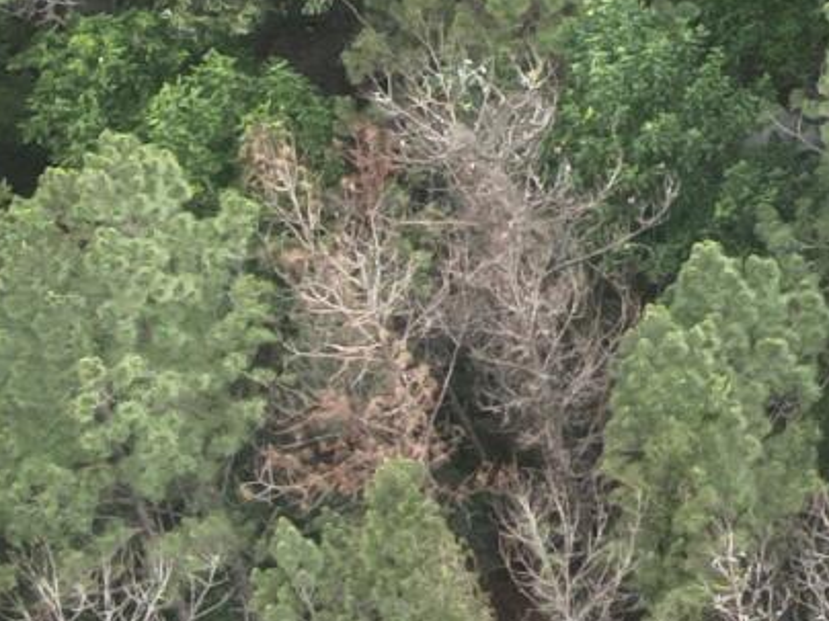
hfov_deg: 9.5
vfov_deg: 7.9
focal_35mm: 178
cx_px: 2173
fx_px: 4263
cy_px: -668
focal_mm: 4.4
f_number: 2.8
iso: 100
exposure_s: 1/320
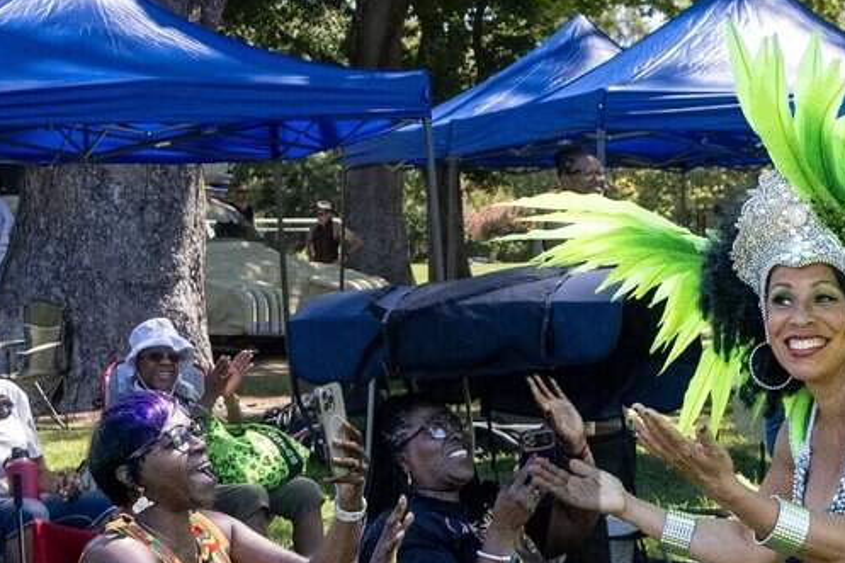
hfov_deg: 34.3
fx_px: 1361
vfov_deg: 22.6
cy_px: 538
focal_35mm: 58
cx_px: 323
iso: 500
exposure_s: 1/5000
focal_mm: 16
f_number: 3.5
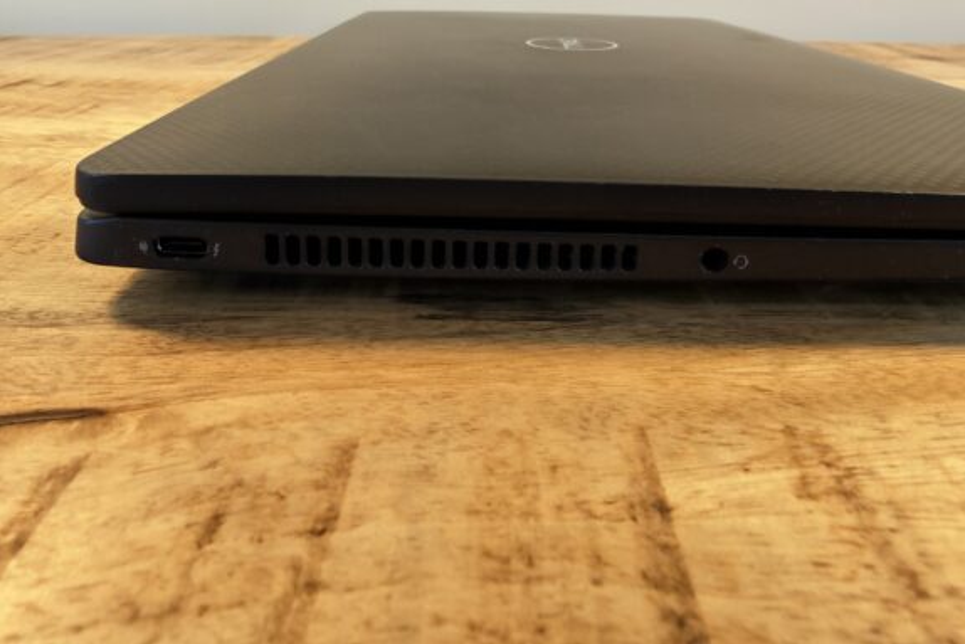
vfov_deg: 51.1
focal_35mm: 25
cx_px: 476
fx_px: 670
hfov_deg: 71.5
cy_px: 271
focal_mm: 1.82
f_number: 2
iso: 160
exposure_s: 1/50
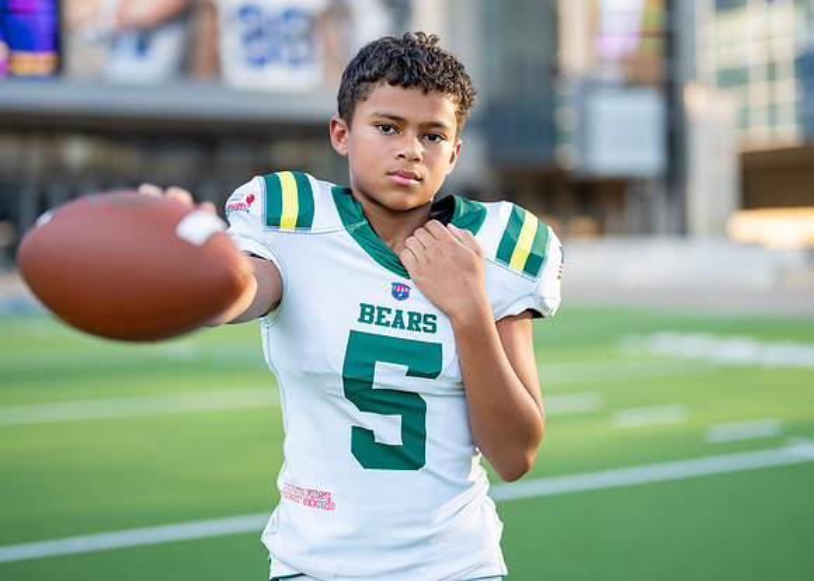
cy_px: 247
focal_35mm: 67
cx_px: 419
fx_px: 1560
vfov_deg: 21.1
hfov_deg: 29.2
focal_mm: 50
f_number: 1.2
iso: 100
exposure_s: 1/2000
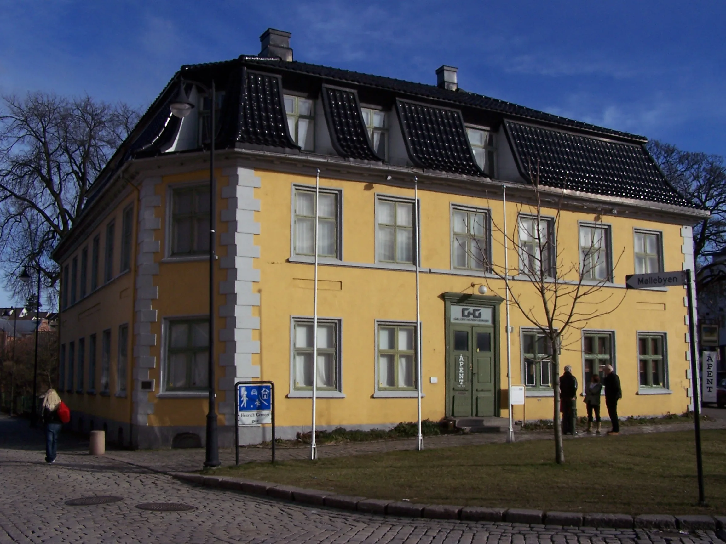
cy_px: 272
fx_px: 797
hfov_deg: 49.0
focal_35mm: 38
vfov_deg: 37.7
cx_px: 363
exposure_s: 1/500
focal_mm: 6.3
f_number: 5.6
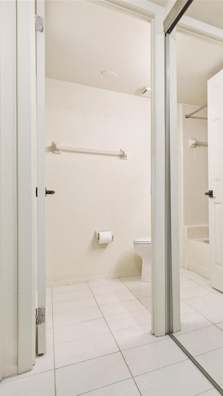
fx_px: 273
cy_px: 204
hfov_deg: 35.4
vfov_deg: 71.9
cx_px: 265
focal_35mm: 26
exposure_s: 1/10
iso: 800
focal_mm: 16
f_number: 10
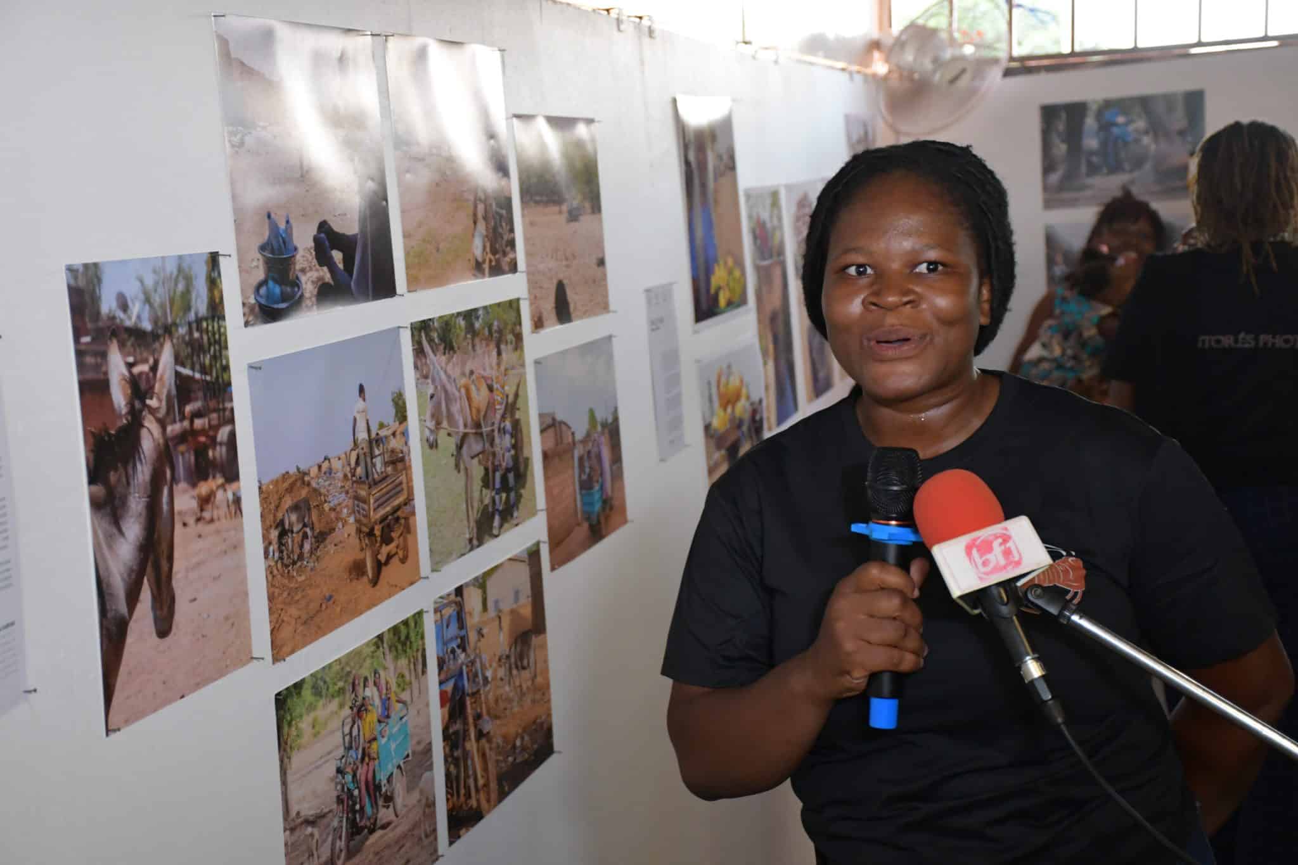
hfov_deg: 31.9
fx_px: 2271
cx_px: 649
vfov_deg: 21.6
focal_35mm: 63
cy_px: 432
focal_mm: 42
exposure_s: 1/100
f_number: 4.5
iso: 3200
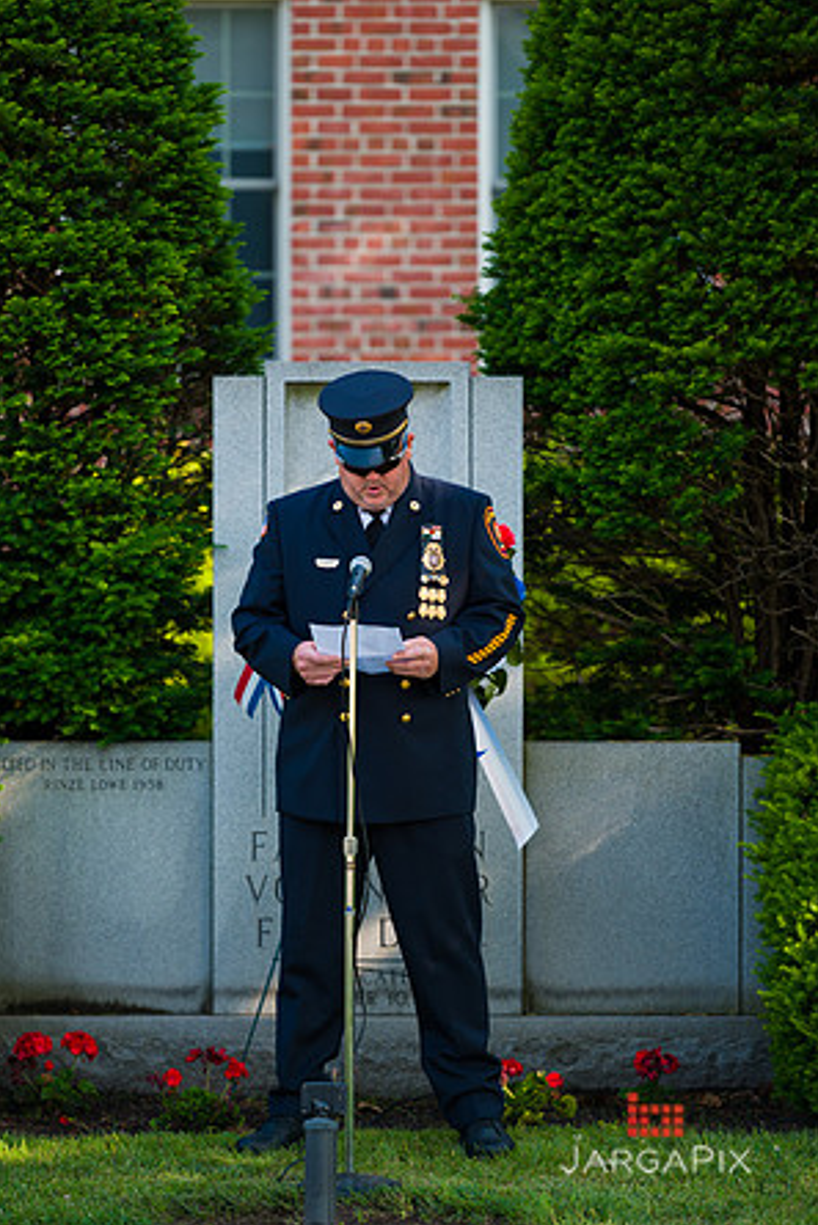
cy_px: 614
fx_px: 6538
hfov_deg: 7.2
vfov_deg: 10.7
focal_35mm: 192
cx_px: 409
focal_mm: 190
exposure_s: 1/500
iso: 200
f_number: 3.2
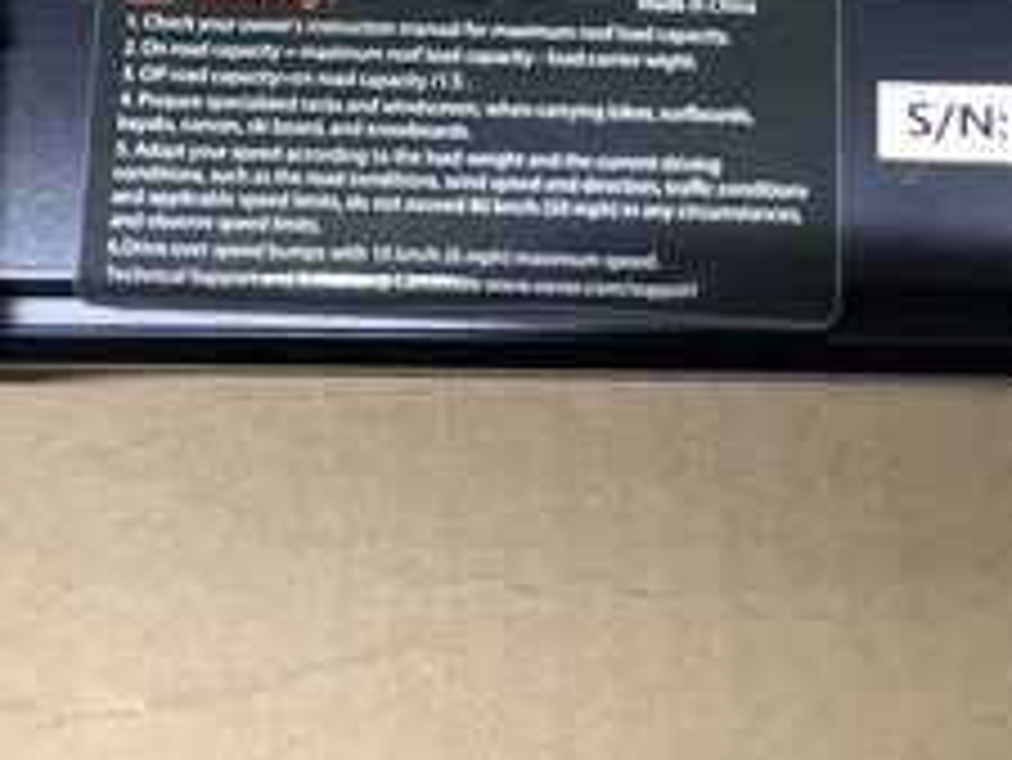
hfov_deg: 34.9
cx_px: 540
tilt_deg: -68.5
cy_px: 144
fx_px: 1609
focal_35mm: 55
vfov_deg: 26.1
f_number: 2.4
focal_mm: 3.3
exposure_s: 1/60
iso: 100
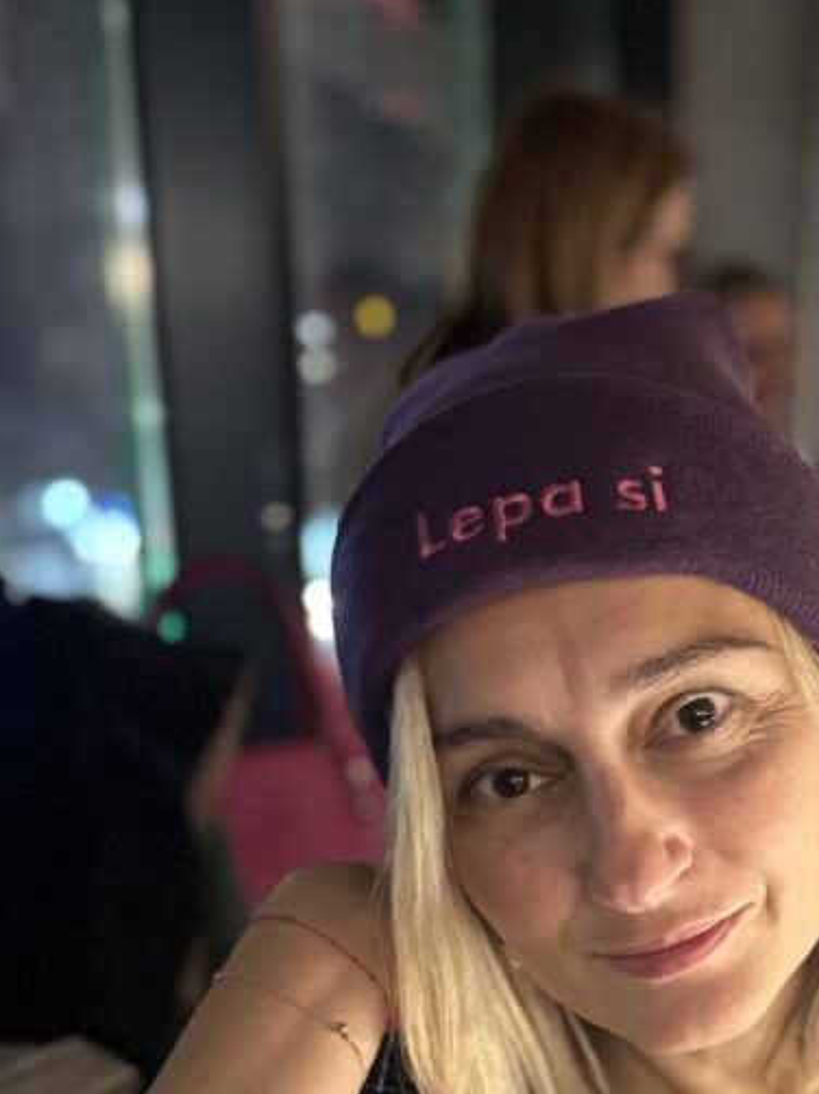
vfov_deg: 35.3
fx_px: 1547
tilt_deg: -20.7
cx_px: 697
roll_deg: -1.9
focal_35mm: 49
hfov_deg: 28.8
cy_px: 1094
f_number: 1.78
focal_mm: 6.86
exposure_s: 1/25
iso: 1000
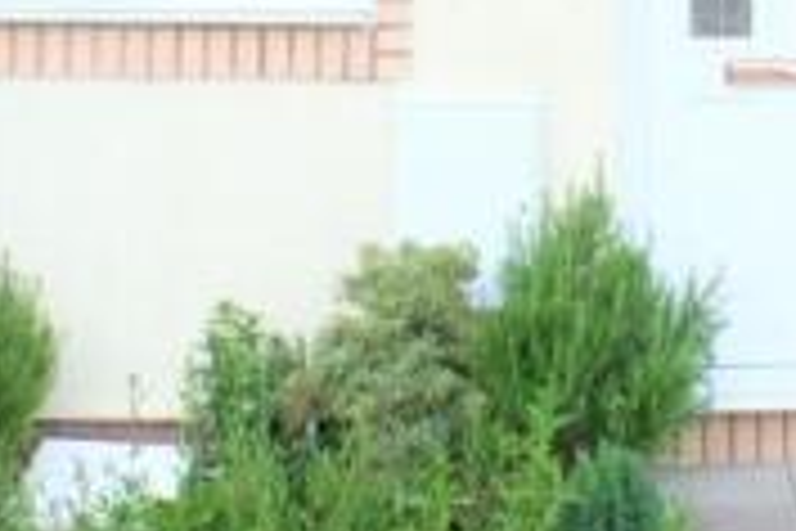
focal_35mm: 111
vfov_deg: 11.7
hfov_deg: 18.0
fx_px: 2454
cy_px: -335
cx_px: 771
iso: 200
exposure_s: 1/105
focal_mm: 20.1
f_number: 4.5
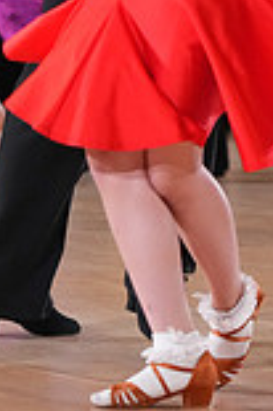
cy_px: -175
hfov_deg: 4.5
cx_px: 203
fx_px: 3500
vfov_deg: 6.6
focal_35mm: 307
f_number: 4
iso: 4000
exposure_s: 1/500
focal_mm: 82
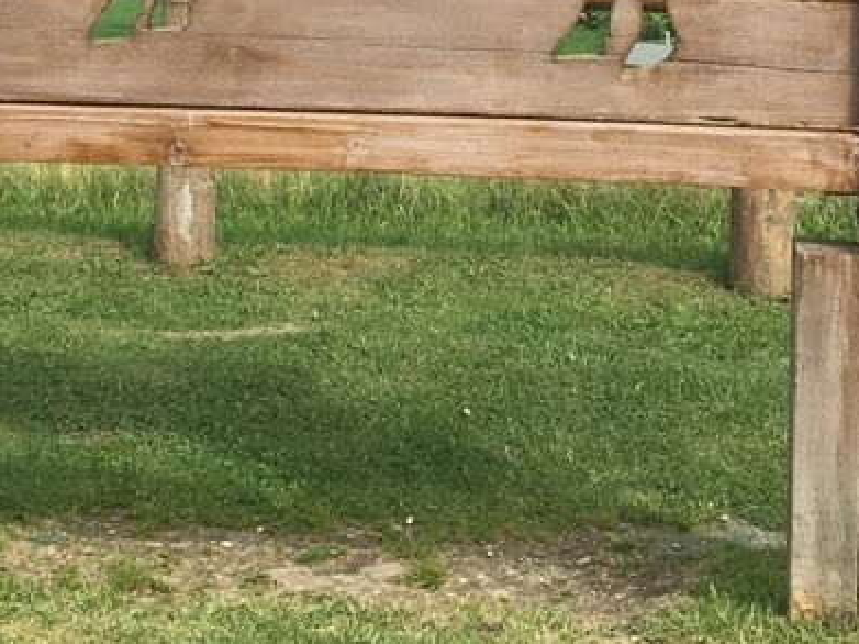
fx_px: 2208
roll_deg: -1.1
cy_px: -299
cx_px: 365
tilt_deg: +0.4
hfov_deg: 22.0
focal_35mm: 89
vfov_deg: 15.4
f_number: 2.2
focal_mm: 4.15
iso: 25
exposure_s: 1/1148
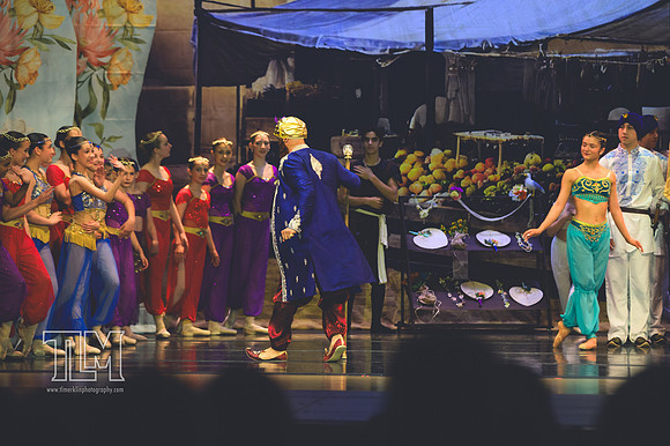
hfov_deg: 9.5
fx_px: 4036
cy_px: 223
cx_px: 335
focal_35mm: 217
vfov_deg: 6.3
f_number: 2.8
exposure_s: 1/500
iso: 1600
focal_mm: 145
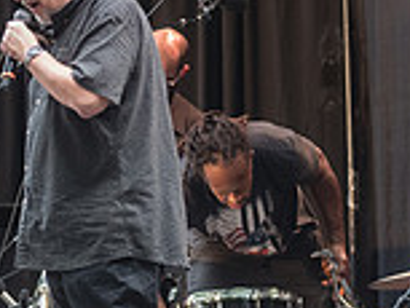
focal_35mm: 635
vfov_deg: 2.3
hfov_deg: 3.1
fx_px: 7527
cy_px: 97
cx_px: 74
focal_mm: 135
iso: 2000
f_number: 4
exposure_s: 1/160
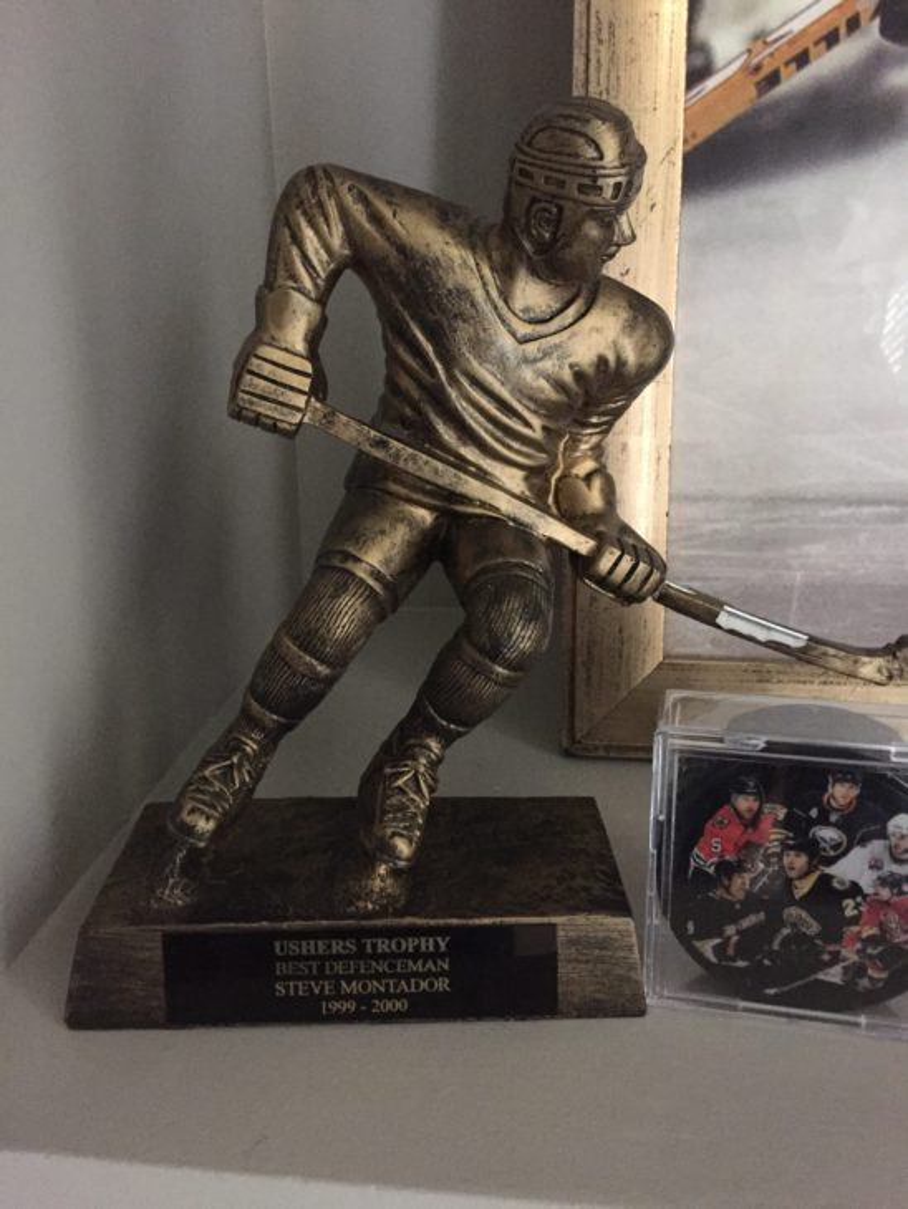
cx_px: 454
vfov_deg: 61.6
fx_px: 1014
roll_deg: +1.6
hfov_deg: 48.3
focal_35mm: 29
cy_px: 604
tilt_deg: -17.4
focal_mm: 4.15
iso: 400
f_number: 2.2
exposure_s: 1/15
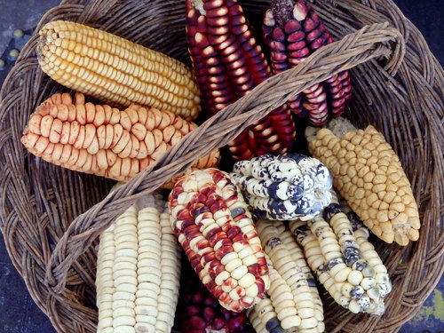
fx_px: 718
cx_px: 222
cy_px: 166
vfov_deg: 26.1
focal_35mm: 56
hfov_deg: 34.3
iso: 640
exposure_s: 1/60
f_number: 5.1
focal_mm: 10
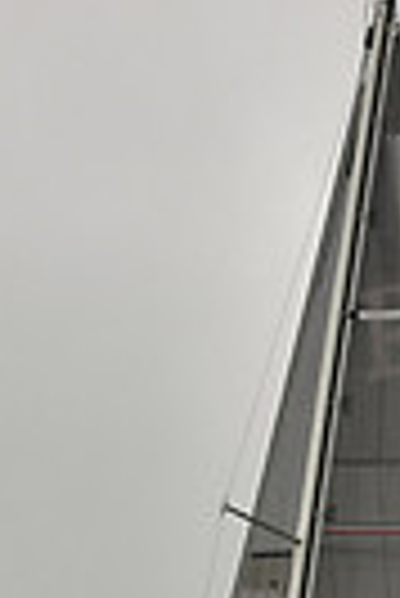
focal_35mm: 327
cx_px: 128
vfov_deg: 6.2
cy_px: 976
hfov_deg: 4.2
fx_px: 5435
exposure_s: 1/800
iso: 320
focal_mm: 75
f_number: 10
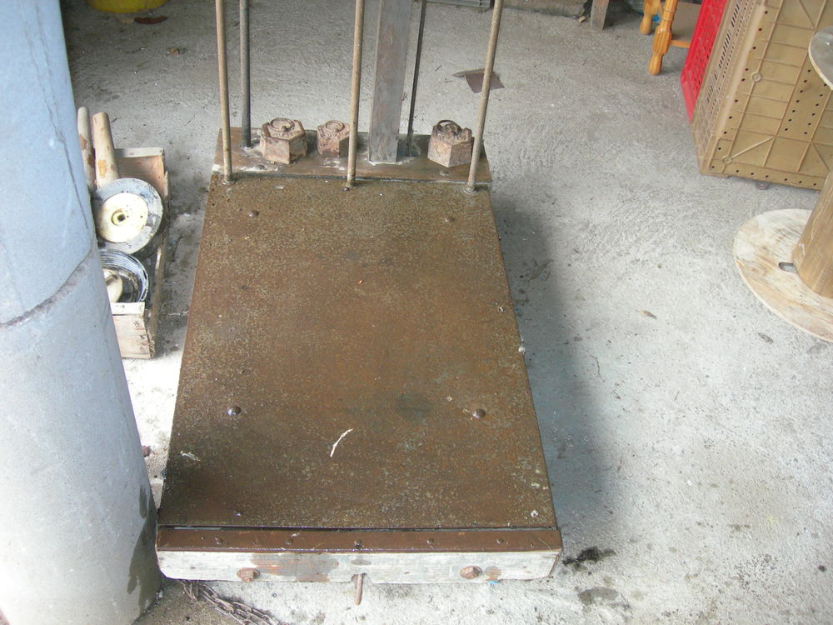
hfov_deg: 49.0
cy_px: 312
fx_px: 914
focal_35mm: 38
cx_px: 416
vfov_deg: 37.7
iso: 160
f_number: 2.8
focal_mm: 7.8
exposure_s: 1/30.7
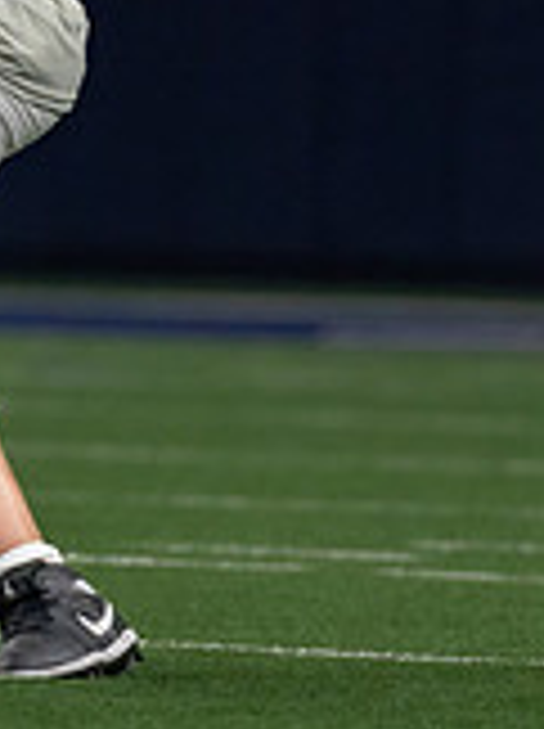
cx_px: -670
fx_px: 22900
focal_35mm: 1090
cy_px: -52
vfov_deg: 1.8
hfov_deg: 1.4
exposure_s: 1/1250
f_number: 2.8
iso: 1600
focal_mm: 200
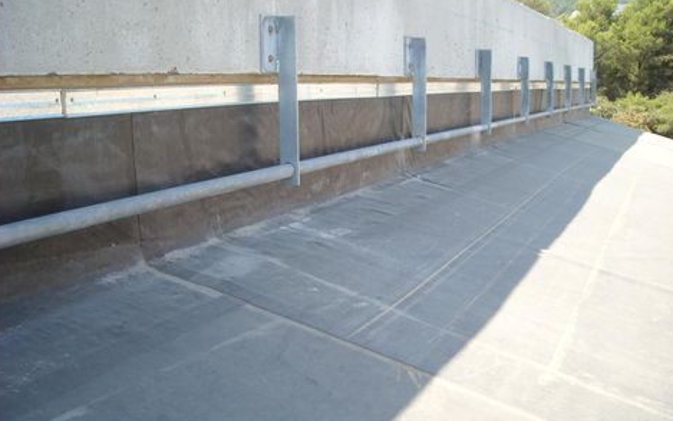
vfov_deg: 33.6
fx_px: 697
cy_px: 208
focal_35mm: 38
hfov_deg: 51.5
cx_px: 337
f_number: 2.8
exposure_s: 1/250
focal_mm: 5.7
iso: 64
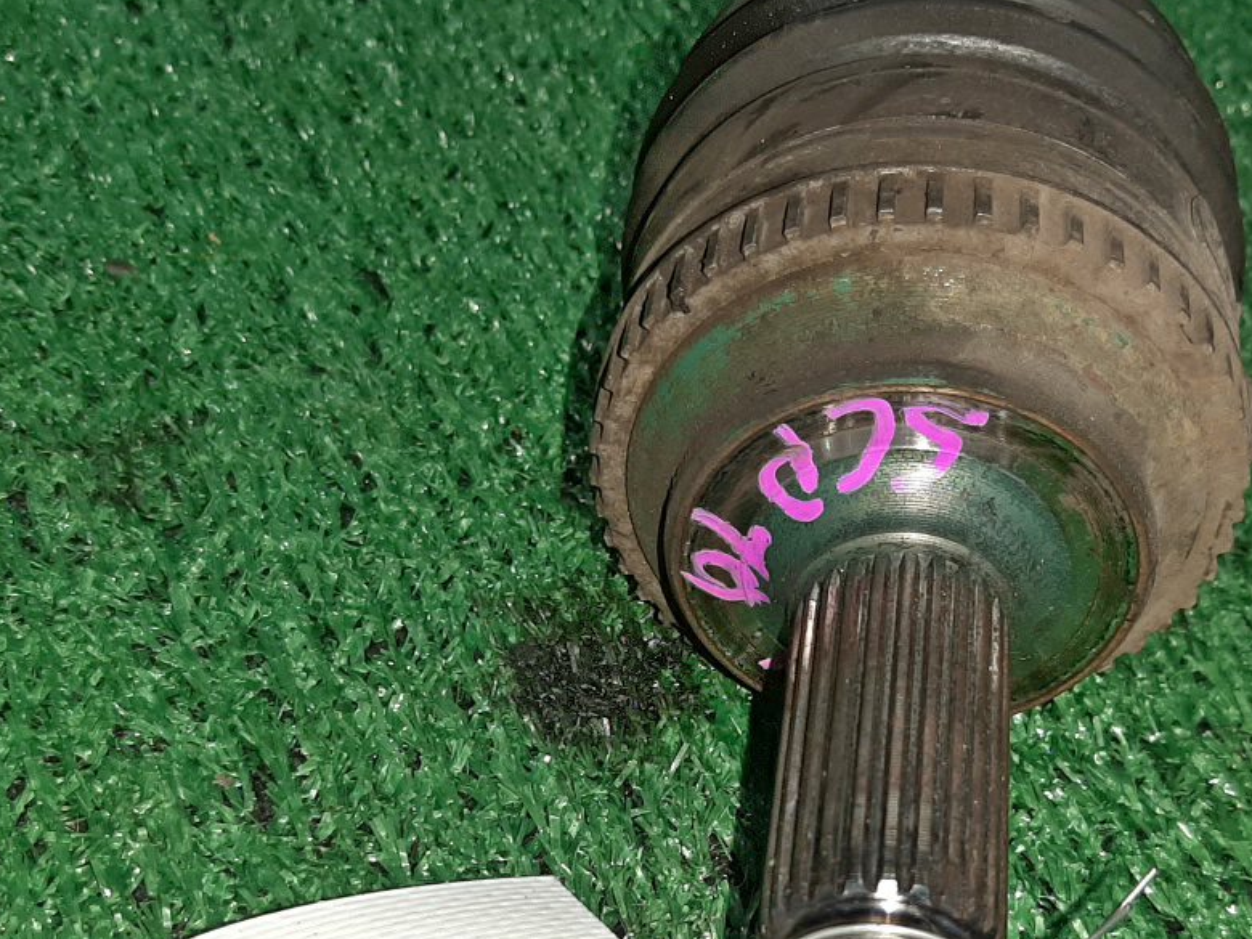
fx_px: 1736
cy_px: 774
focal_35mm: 48
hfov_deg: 39.6
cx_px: 653
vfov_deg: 29.5
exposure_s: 1/50
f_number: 1.7
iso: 124
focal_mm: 3.93
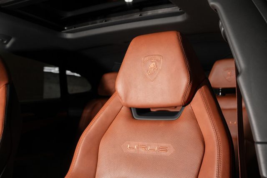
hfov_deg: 44.5
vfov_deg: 30.5
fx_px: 326
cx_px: 134
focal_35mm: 44
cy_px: 89
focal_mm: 44
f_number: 6.3
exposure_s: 1/50
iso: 400
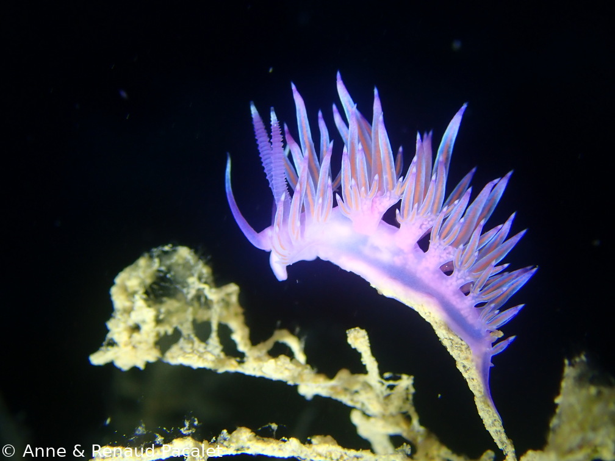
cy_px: 230
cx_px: 308
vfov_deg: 14.8
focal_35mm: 100
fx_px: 1777
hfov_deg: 19.6
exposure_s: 1/250
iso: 200
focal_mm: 18
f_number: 6.3
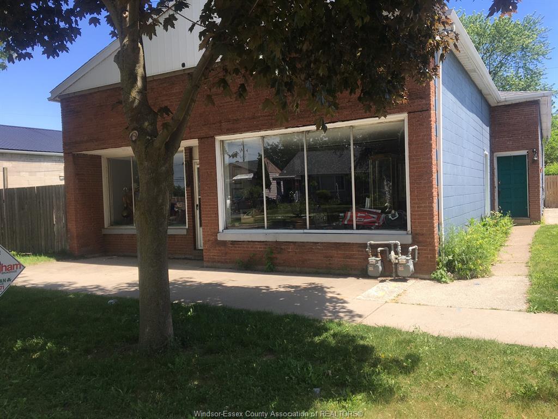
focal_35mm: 29
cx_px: 279
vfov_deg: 48.2
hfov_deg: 61.7
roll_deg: +2.1
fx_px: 467
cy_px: 210
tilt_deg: +1.8
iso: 25
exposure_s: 1/668
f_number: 2.2
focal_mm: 4.15
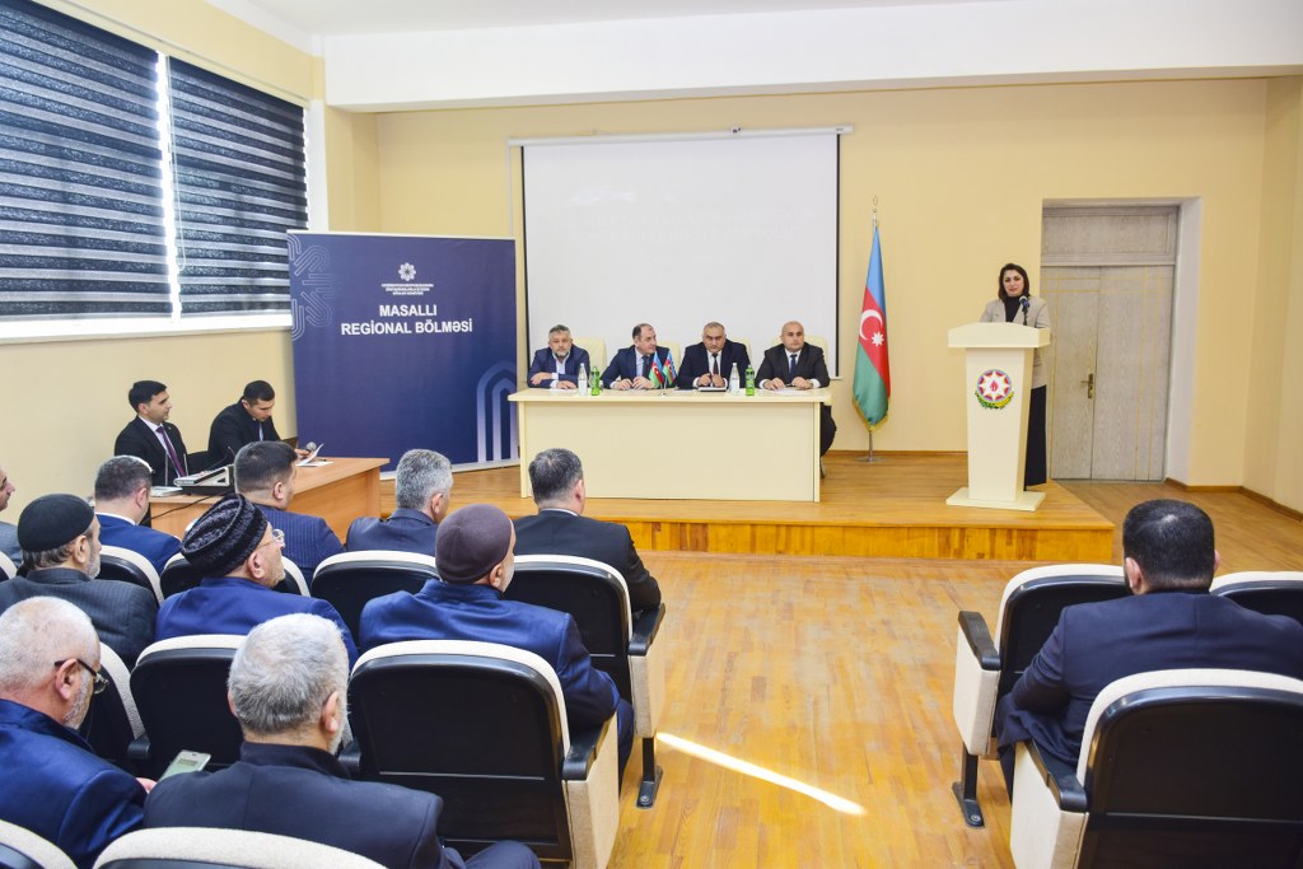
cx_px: 652
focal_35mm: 27
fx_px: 977
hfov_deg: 67.4
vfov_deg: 47.9
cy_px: 434
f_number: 3.5
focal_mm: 18
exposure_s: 1/80
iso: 400
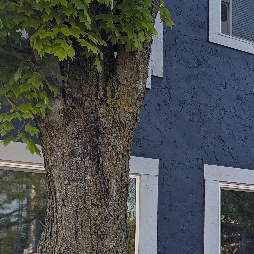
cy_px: 219
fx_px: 548
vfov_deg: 25.4
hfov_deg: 21.7
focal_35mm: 66
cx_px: 382
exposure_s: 1/826
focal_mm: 6.81
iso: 48
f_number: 1.85
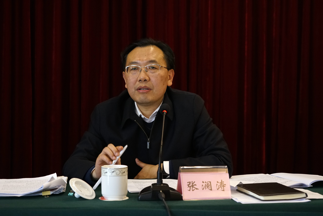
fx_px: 583
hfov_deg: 31.0
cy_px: 108
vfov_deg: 20.9
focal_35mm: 65
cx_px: 162
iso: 2500
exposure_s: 1/80
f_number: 5
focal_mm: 65
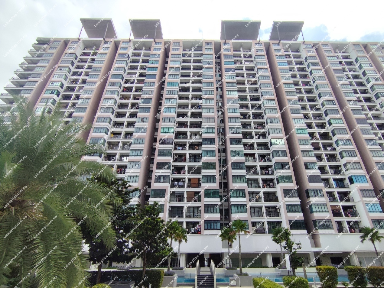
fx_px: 178
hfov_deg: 94.5
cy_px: 144
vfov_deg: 78.1
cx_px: 192
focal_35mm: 16
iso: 50
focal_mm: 1.65
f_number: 2.2
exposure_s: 1/2315
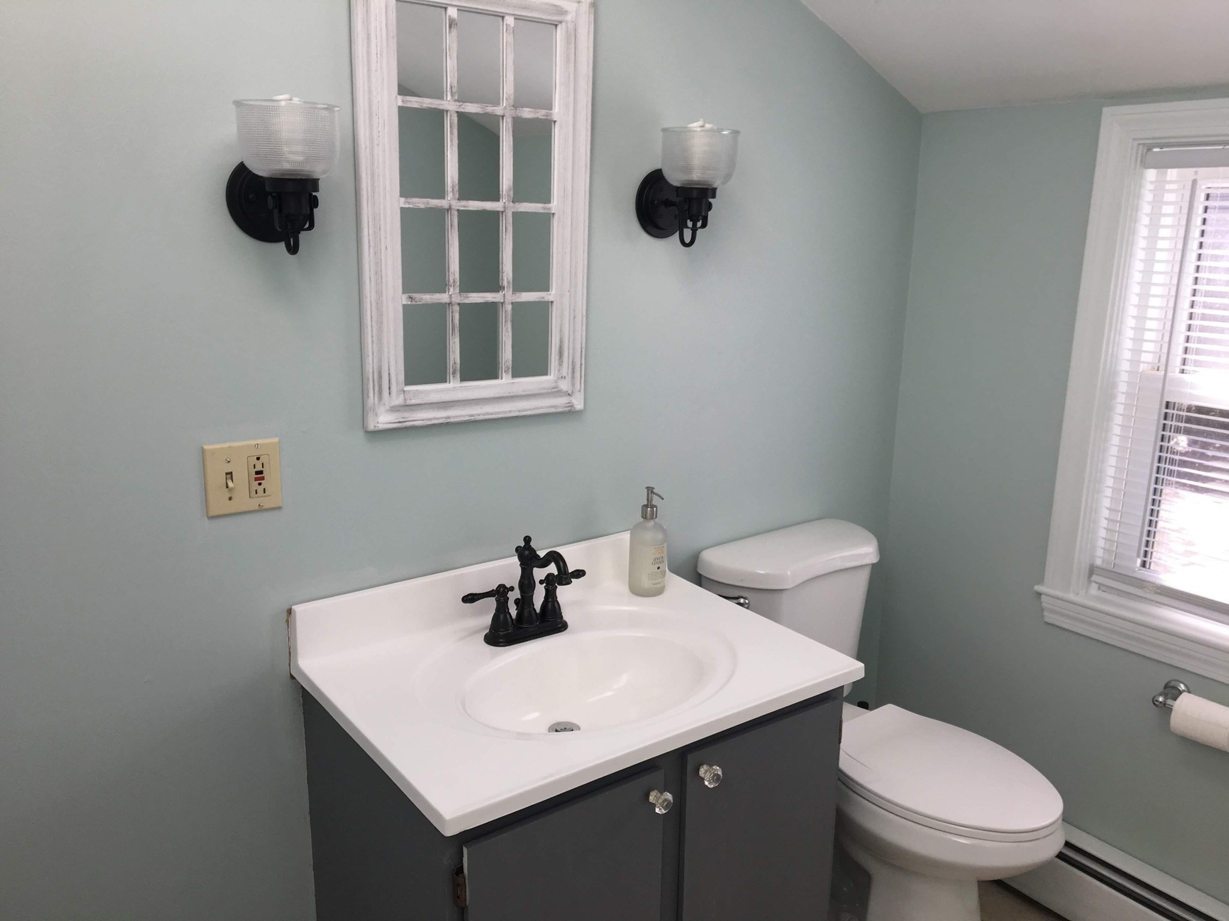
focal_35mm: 29
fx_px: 1030
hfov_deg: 61.7
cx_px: 614
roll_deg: -1.1
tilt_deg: -14.4
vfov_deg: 48.2
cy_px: 460
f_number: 2.2
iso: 25
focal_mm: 4.15
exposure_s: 1/120
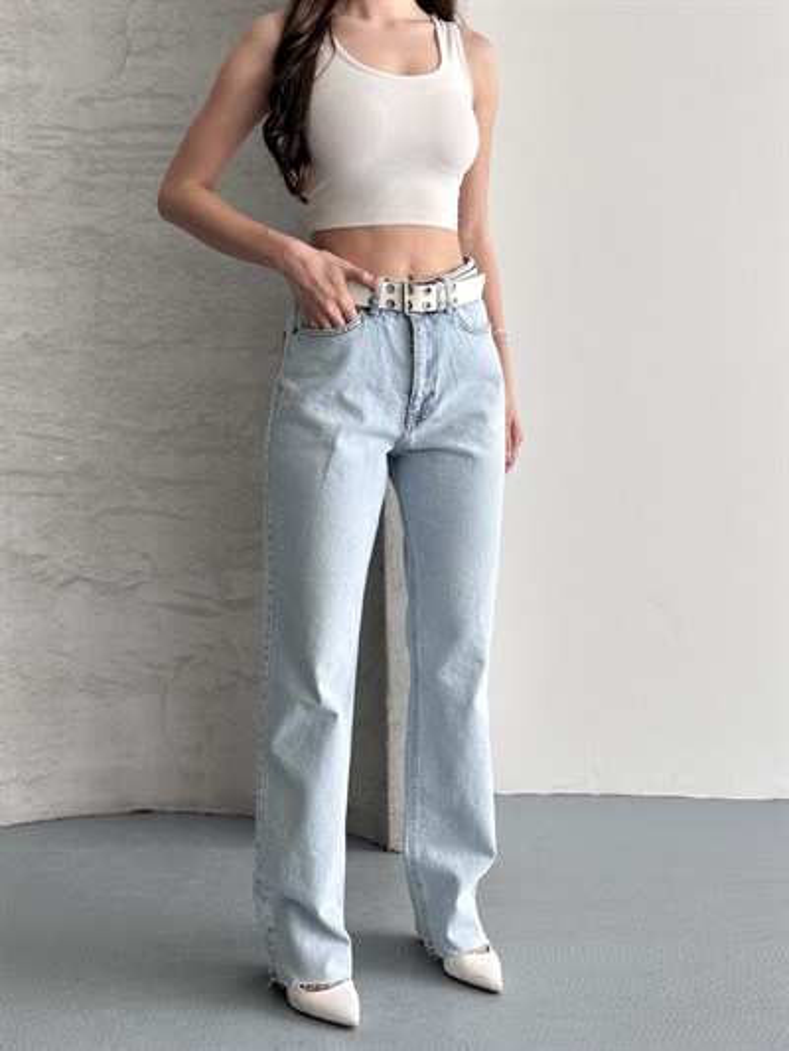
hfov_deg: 30.3
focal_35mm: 48
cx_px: 394
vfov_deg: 39.6
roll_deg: -0.1
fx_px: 1458
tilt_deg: -6.5
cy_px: 526
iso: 64
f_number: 1.78
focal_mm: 6.86
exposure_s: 1/121
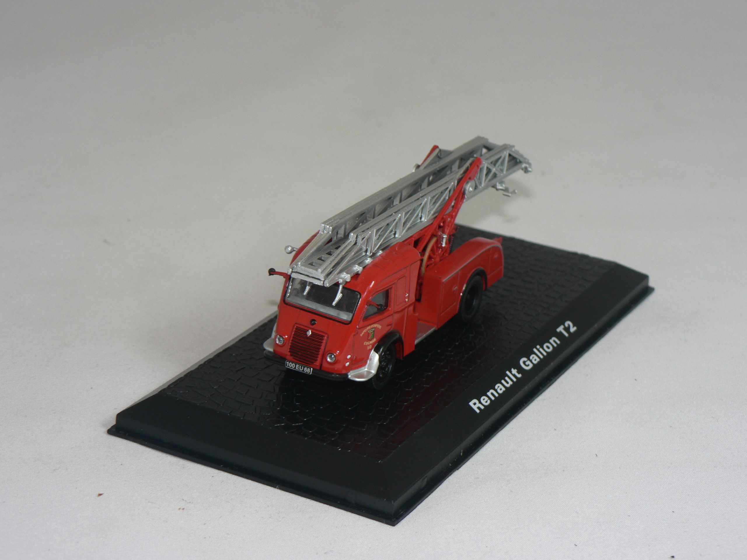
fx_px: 1964
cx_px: 374
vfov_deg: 16.2
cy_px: 280
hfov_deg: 21.5
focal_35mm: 91
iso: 80
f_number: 3.2
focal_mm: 15.2
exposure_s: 1/60
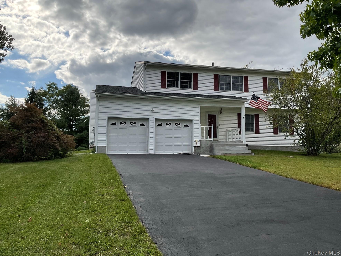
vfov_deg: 46.8
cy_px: 124
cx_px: 166
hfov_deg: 60.0
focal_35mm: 30
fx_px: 296
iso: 16
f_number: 1.8
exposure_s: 1/2320
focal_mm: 3
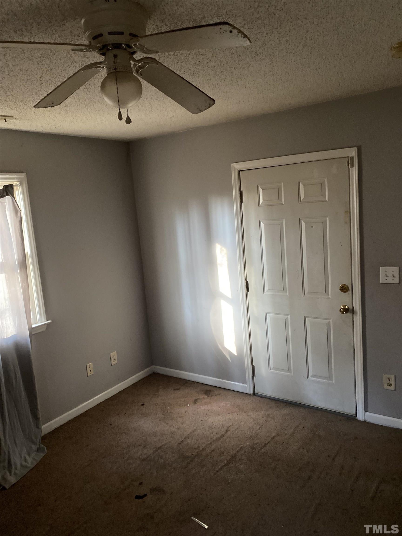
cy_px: 268
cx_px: 201
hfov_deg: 53.1
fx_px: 403
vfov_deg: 67.3
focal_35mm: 26
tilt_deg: -8.1
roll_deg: +5.1
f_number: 1.8
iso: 640
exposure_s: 1/31
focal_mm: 4.25
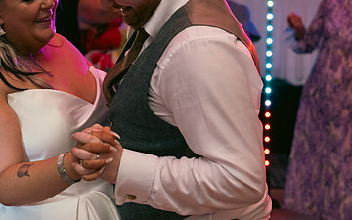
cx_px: 74
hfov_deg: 23.5
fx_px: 835
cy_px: 70
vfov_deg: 15.0
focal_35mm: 87
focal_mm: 53
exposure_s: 1/160
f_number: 3.5
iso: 2500
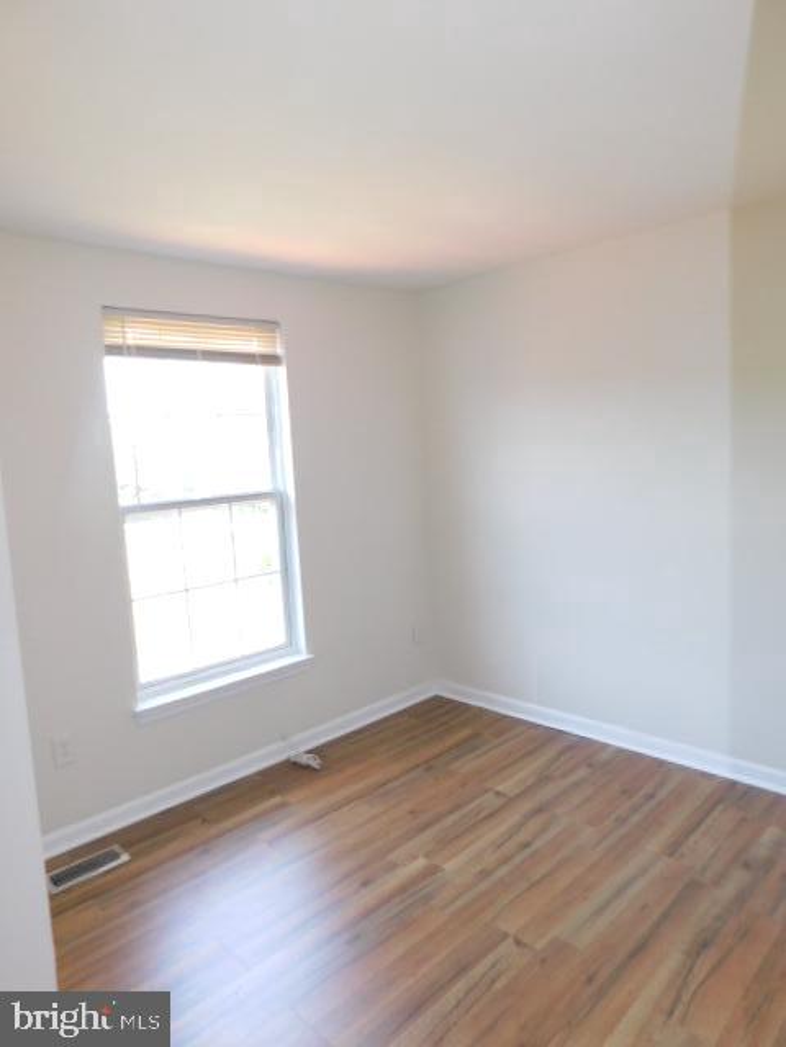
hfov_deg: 58.9
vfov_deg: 73.9
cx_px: 393
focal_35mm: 23
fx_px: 696
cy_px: 524
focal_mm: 4
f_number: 3
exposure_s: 1/50
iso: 125
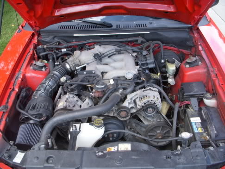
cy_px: 84
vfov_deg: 37.8
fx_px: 247
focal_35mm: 38
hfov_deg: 49.0
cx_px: 112
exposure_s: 1/125
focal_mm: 6.3
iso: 100
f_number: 3.3
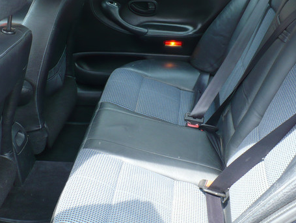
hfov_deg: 36.7
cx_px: 131
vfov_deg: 28.0
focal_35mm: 52
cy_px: 125
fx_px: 445
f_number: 2.8
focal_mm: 6.1
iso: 100
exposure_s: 1/60
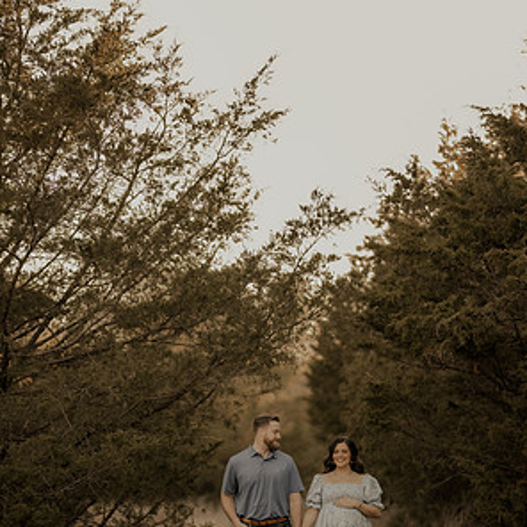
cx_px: 264
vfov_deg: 15.8
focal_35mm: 110
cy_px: 360
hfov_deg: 15.8
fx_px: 1895
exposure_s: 1/250
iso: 100
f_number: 1.4
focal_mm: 85
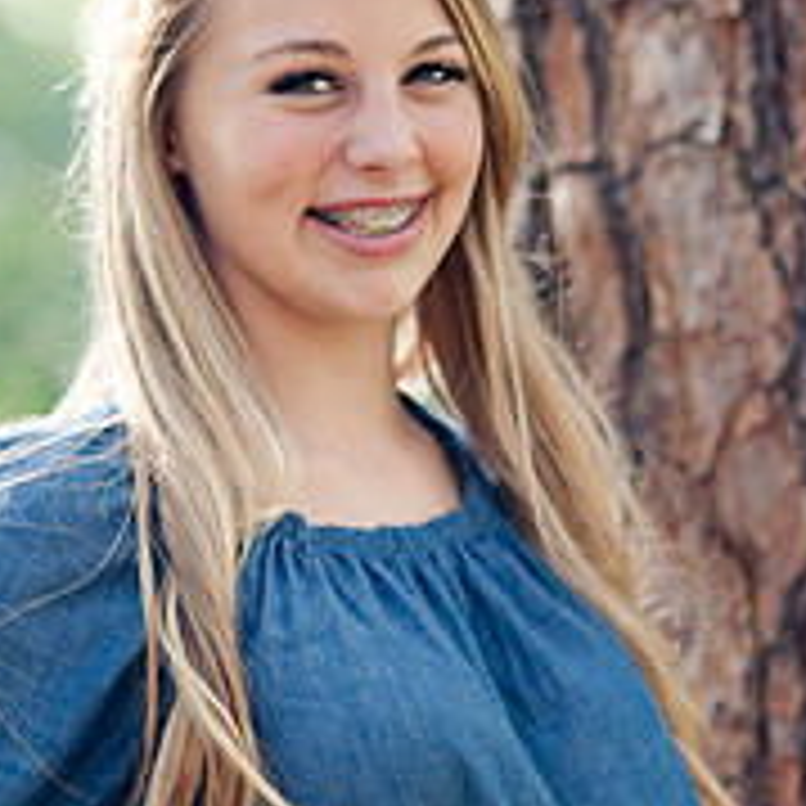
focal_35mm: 181
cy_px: 527
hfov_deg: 9.7
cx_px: 453
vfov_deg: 9.7
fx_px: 4768
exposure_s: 1/400
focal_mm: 85
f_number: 2
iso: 200
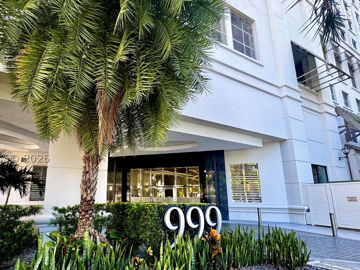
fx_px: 198
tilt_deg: +11.3
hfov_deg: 83.6
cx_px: 143
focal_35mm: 19
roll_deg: -0.5
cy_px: 158
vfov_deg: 68.2
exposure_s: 1/99
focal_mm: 2.22
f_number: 2.2
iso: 40
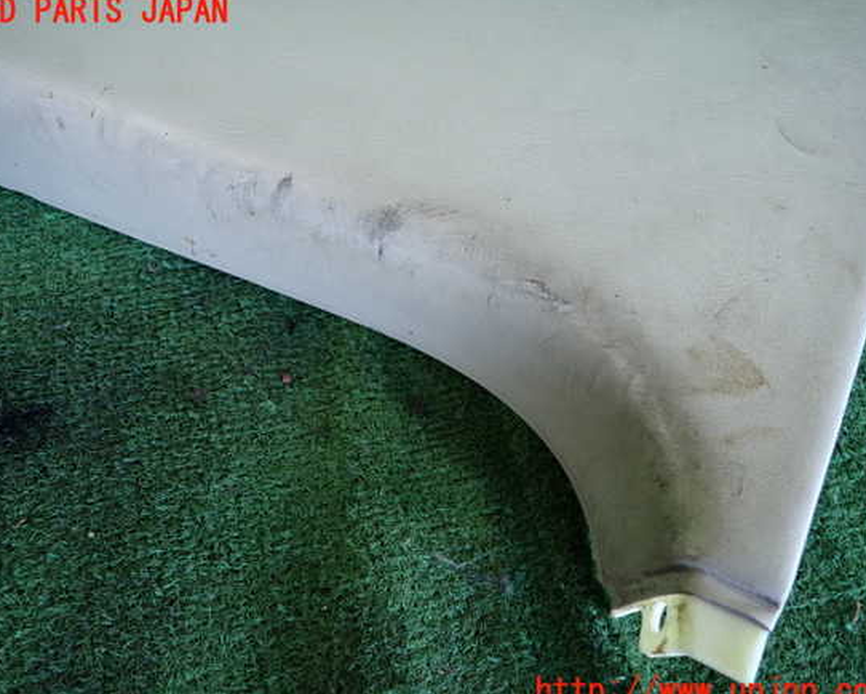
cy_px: 352
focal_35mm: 27
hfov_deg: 64.0
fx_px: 692
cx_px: 417
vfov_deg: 53.2
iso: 400
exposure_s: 1/125
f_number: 2
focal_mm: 4.5
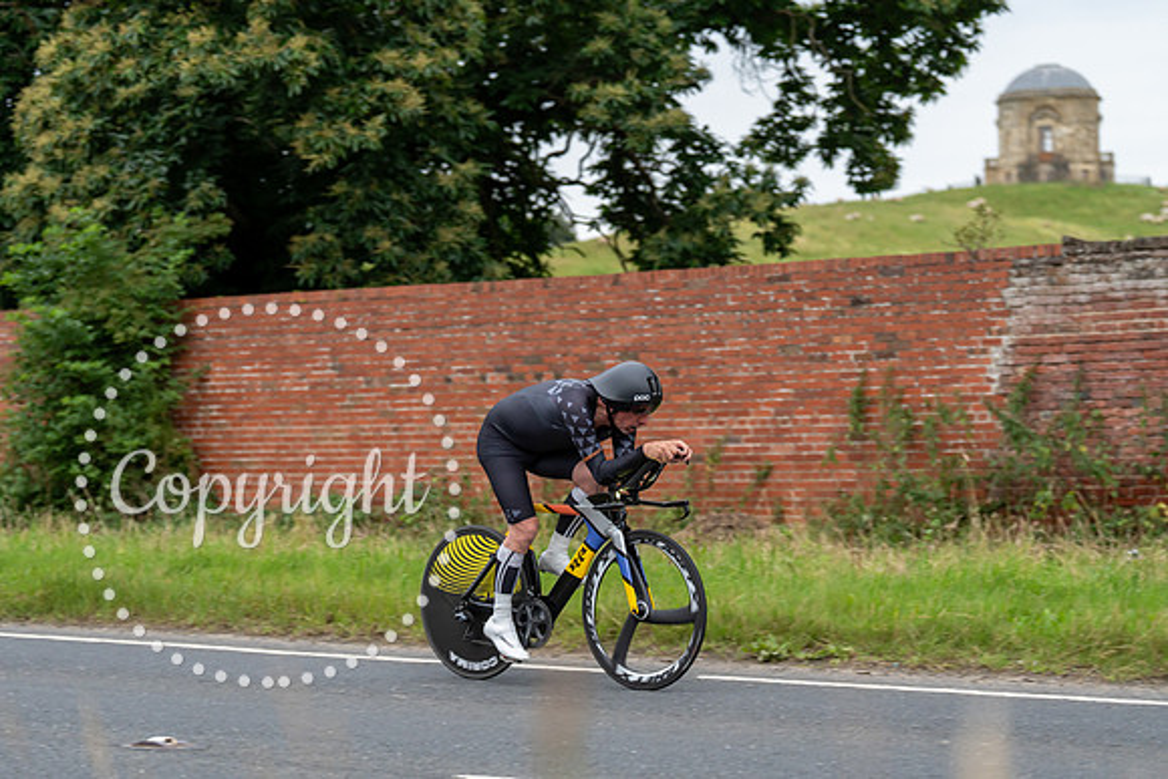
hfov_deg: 23.6
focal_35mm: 86
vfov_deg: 15.9
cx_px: 584
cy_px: 390
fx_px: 2791
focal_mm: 86
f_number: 3.2
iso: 1000
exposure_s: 1/640
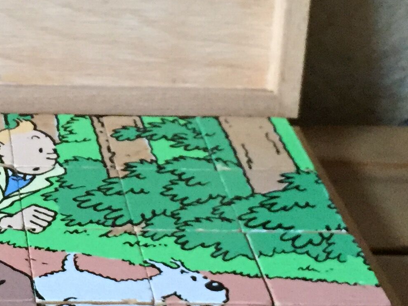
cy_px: 94
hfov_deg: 19.9
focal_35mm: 96
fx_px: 1132
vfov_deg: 15.4
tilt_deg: -32.1
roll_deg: -1.9
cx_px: 6
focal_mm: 4.15
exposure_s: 1/20
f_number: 2.2
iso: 250
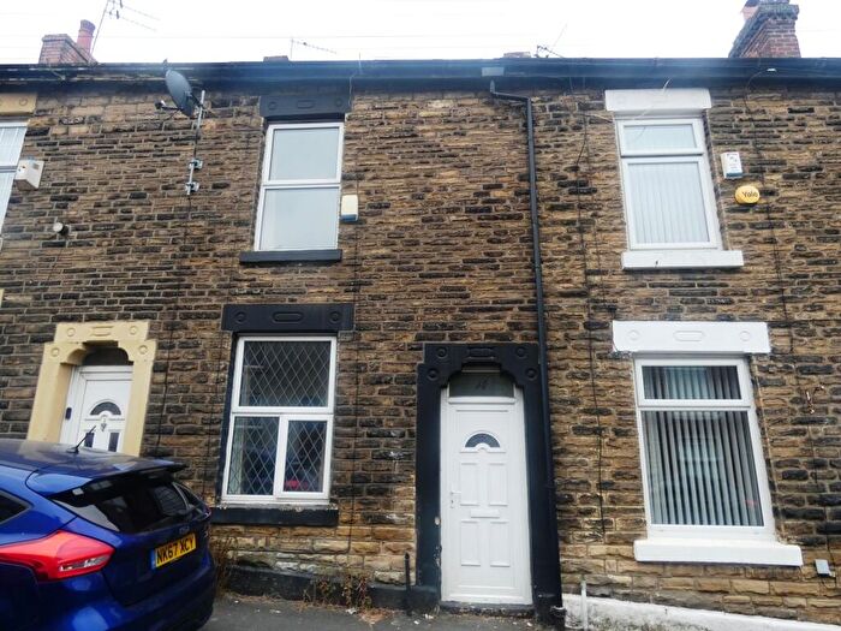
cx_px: 420
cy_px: 316
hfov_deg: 81.7
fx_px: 486
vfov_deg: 66.0
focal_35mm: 20
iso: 80
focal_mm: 3.6
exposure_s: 1/400
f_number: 2.8
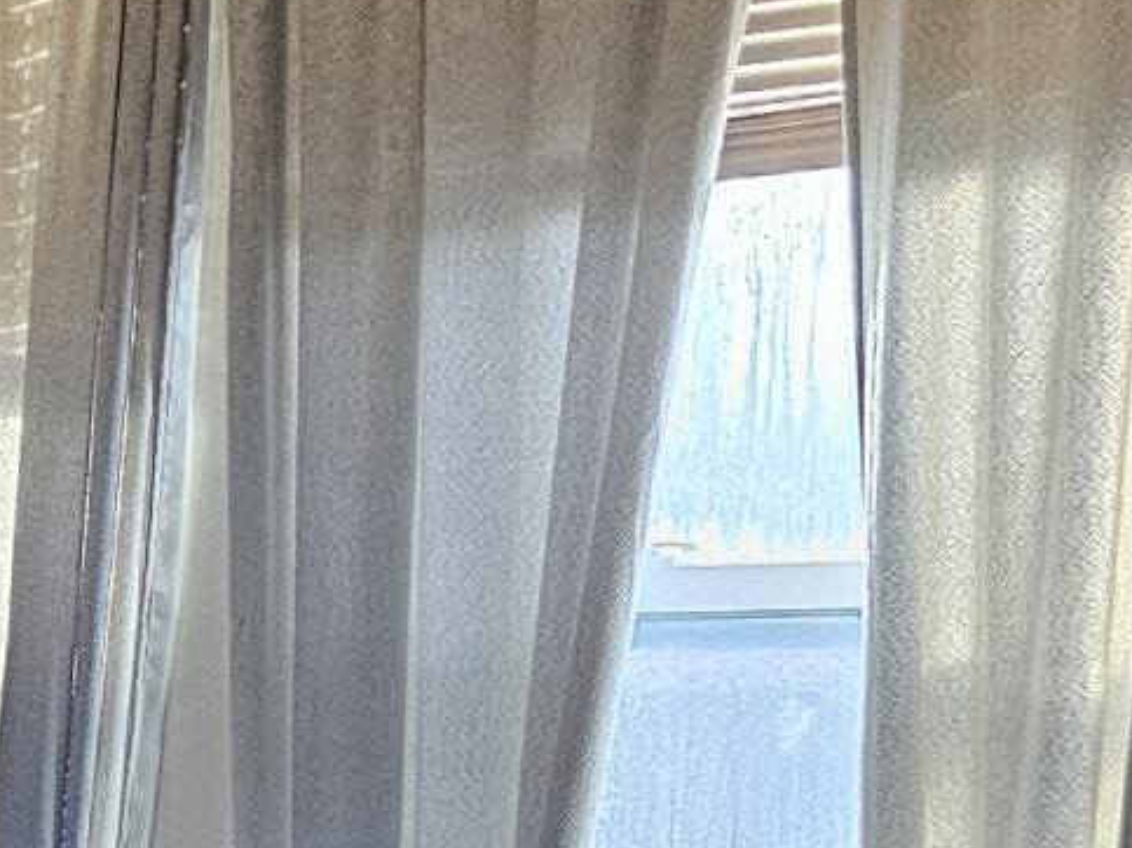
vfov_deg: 10.0
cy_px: 1328
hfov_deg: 11.0
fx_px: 4675
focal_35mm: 143
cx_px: -1795
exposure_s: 1/120
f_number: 1.7
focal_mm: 6.3
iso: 500
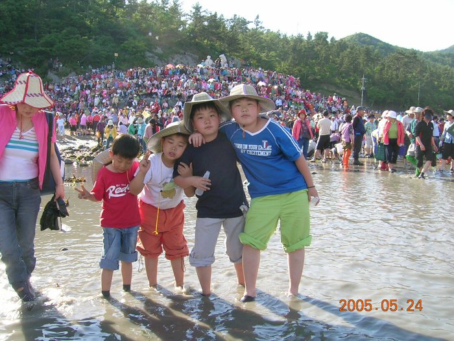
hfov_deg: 52.6
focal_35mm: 35
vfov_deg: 40.7
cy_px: 170
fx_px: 459
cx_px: 227
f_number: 4.8
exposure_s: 1/142
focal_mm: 5.4
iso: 50
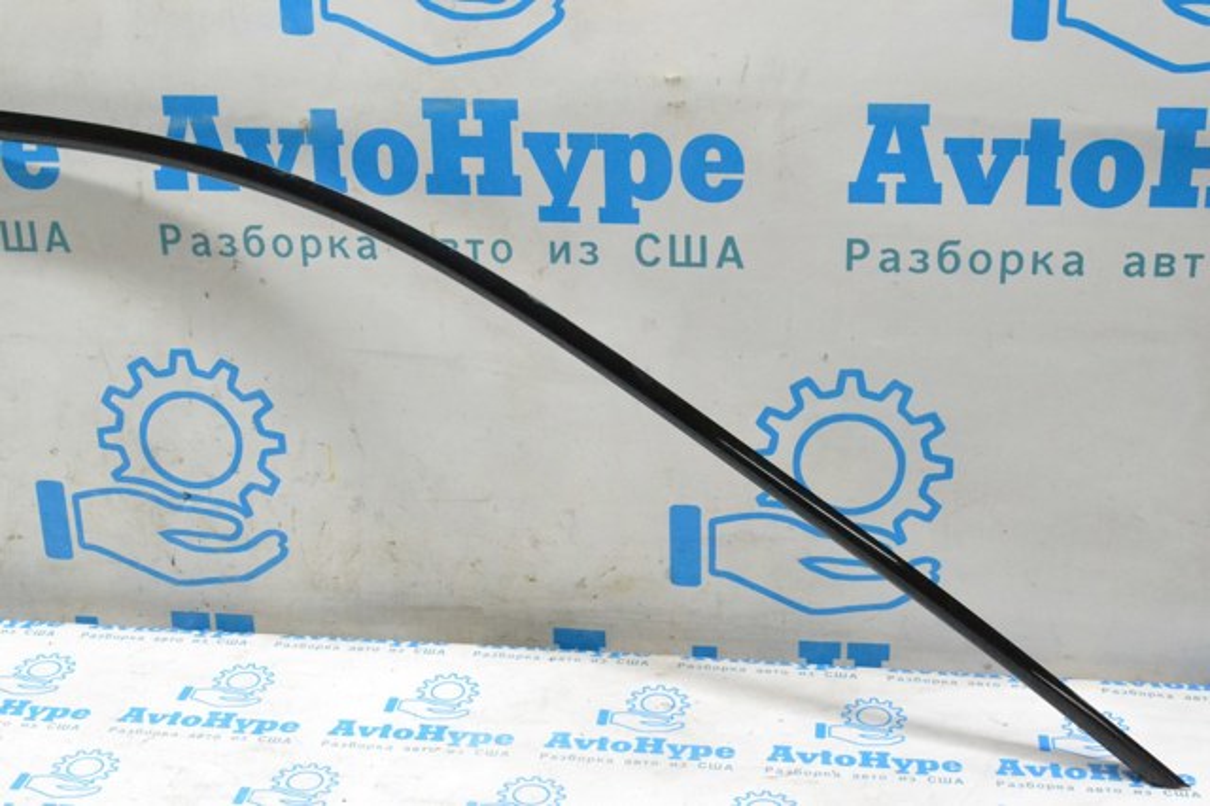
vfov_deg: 25.0
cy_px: 403
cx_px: 605
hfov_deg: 36.9
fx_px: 1814
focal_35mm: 54
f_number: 9
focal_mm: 36
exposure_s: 1/160
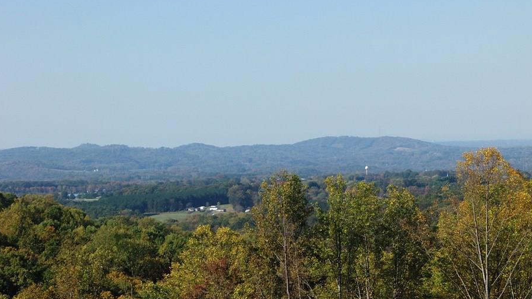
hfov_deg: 15.8
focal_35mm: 136
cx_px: 290
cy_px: 138
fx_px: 1919
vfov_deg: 8.9
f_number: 4.5
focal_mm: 19.4
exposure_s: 1/600
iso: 100
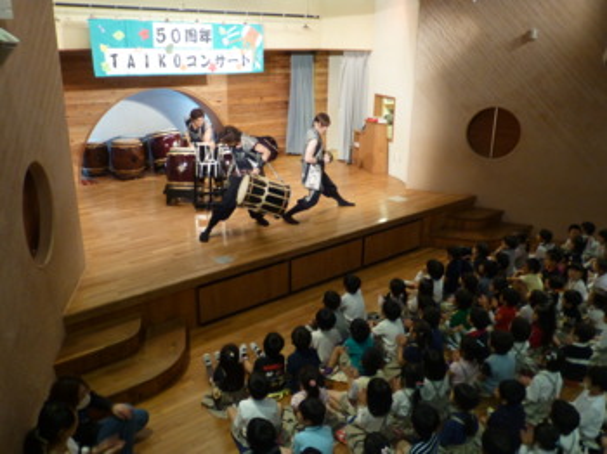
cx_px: 304
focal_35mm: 30
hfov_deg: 60.0
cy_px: 227
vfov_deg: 46.7
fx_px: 526
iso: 400
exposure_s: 1/25
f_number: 3.6
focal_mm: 5.4
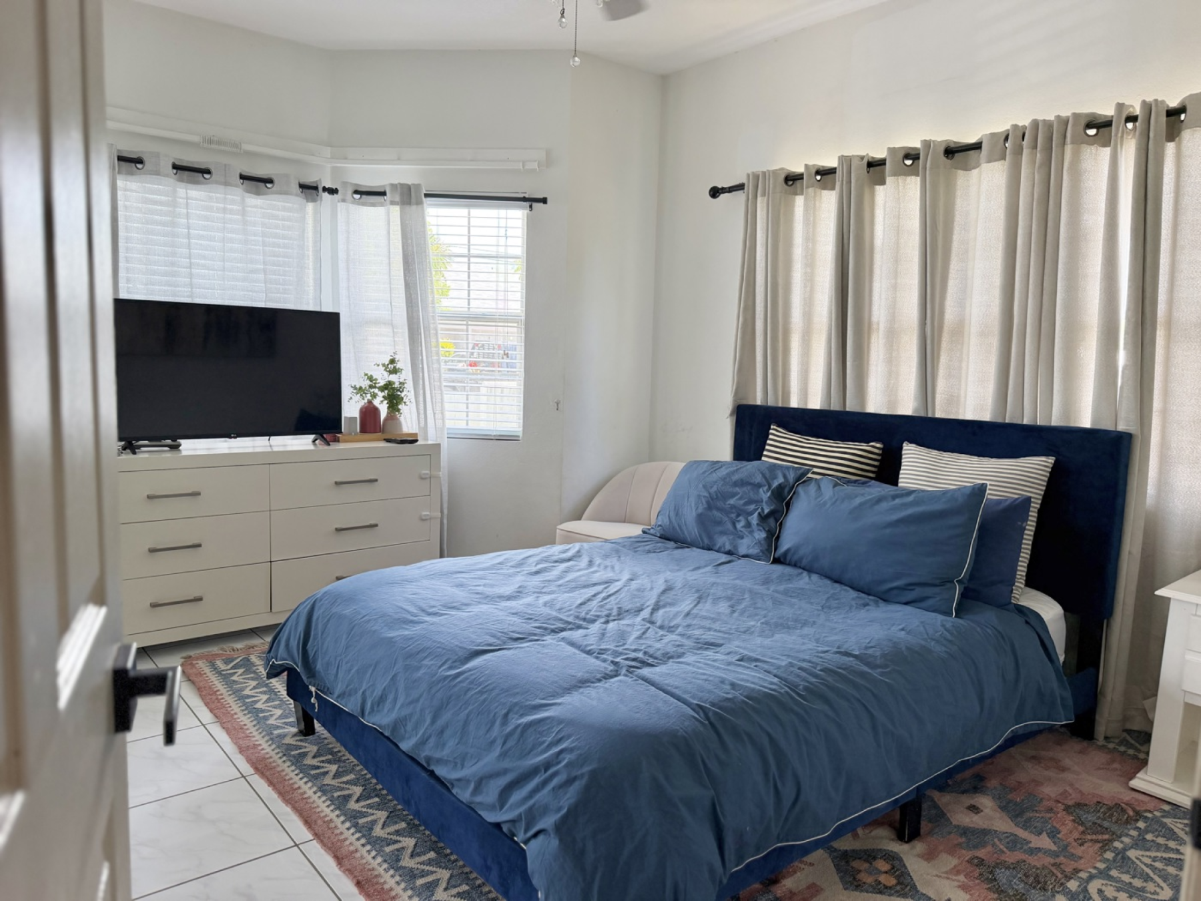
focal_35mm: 24
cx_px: 600
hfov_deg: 71.6
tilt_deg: -6.1
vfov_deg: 56.8
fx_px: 833
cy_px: 450
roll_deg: -0.6
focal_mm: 6.76
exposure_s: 1/219
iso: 200
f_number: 1.78
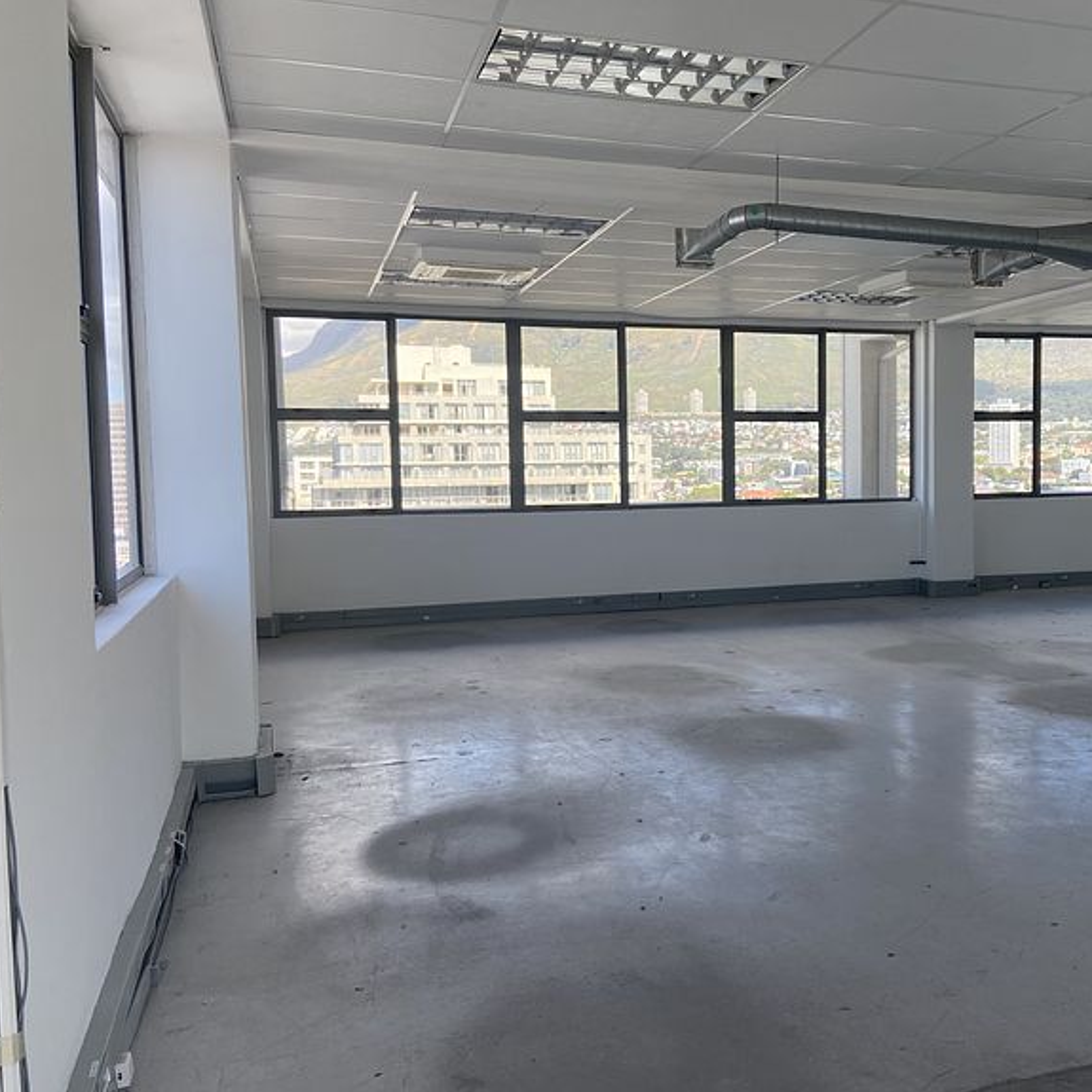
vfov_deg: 51.1
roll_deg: -0.3
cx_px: 733
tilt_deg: -2.4
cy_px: 524
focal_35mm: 32
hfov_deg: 50.1
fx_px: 1142
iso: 32
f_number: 1.8
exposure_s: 1/273
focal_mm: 4.25
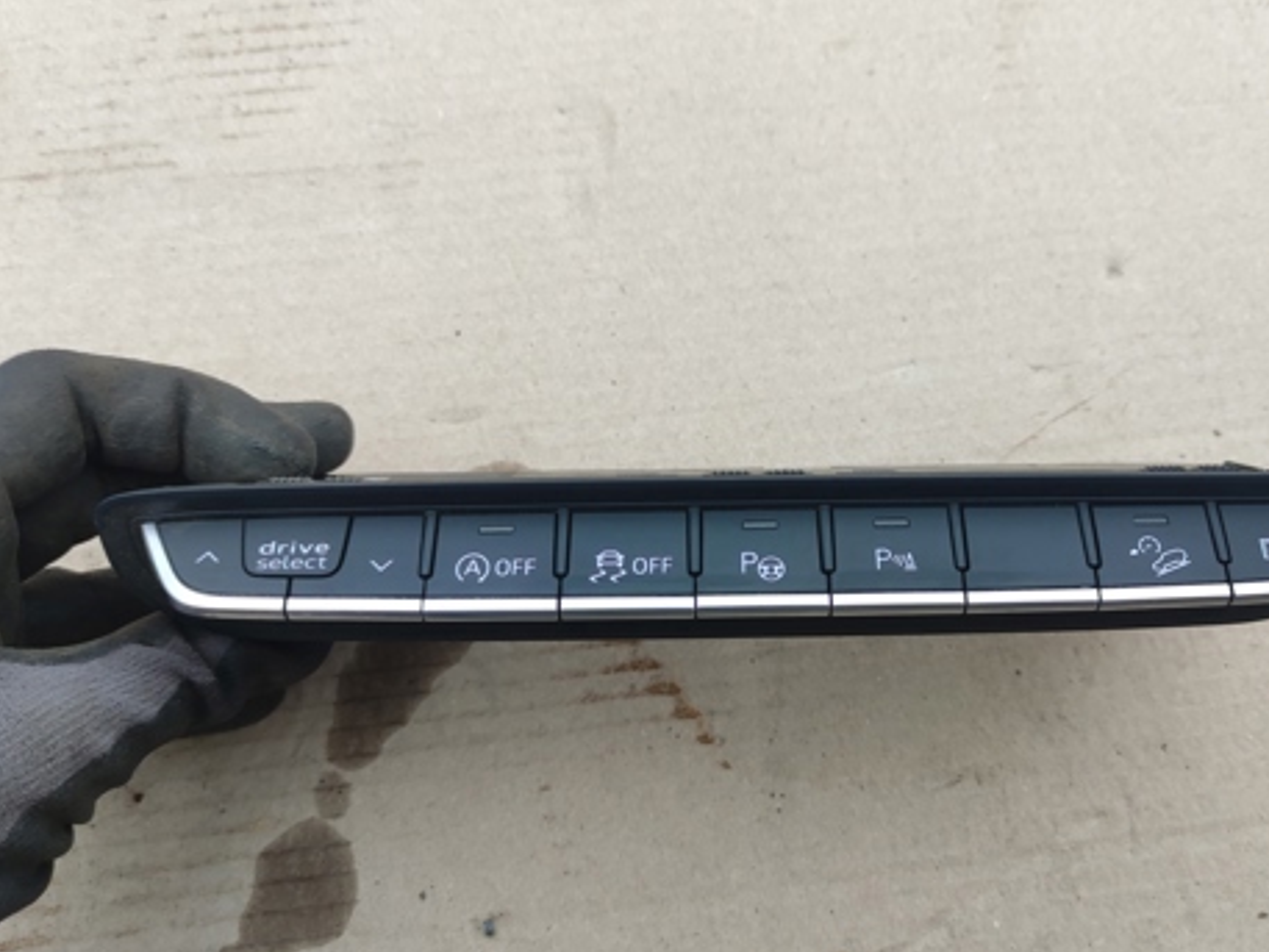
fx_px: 1283
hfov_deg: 52.4
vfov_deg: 40.7
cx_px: 733
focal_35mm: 35
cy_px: 477
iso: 106
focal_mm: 5.43
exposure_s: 1/120
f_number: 1.89
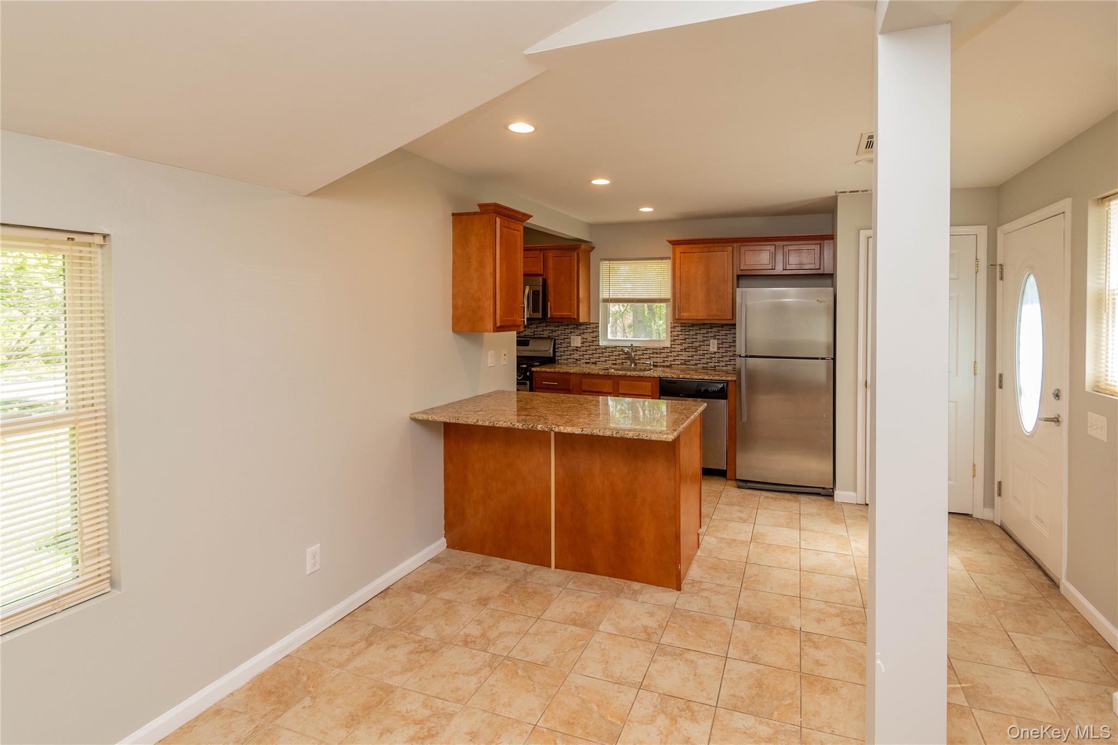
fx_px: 466
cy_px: 372
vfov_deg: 77.3
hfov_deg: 100.4
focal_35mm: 15
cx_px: 559
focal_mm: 10
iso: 800
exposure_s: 1/60
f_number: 5.6
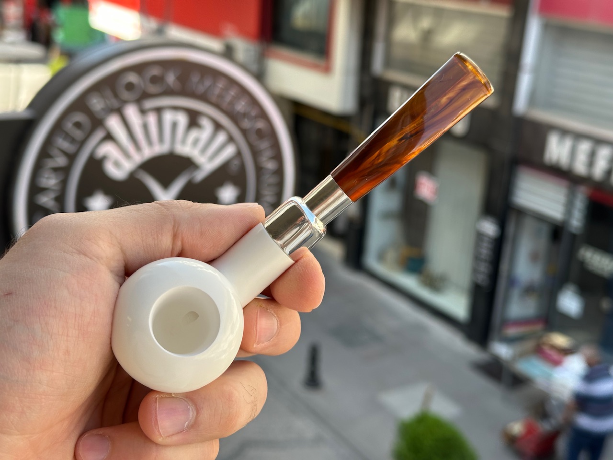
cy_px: 230
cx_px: 306
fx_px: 850
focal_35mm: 48
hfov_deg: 39.7
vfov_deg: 30.3
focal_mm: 6.86
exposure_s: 1/426
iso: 64
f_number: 1.78
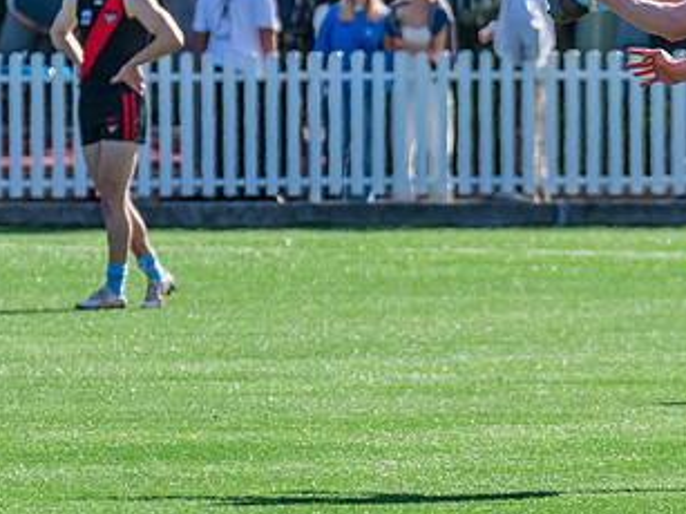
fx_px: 18562
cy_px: 237
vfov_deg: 1.6
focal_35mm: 937
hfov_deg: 2.1
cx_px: 746
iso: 800
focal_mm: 360
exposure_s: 1/1250
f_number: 10
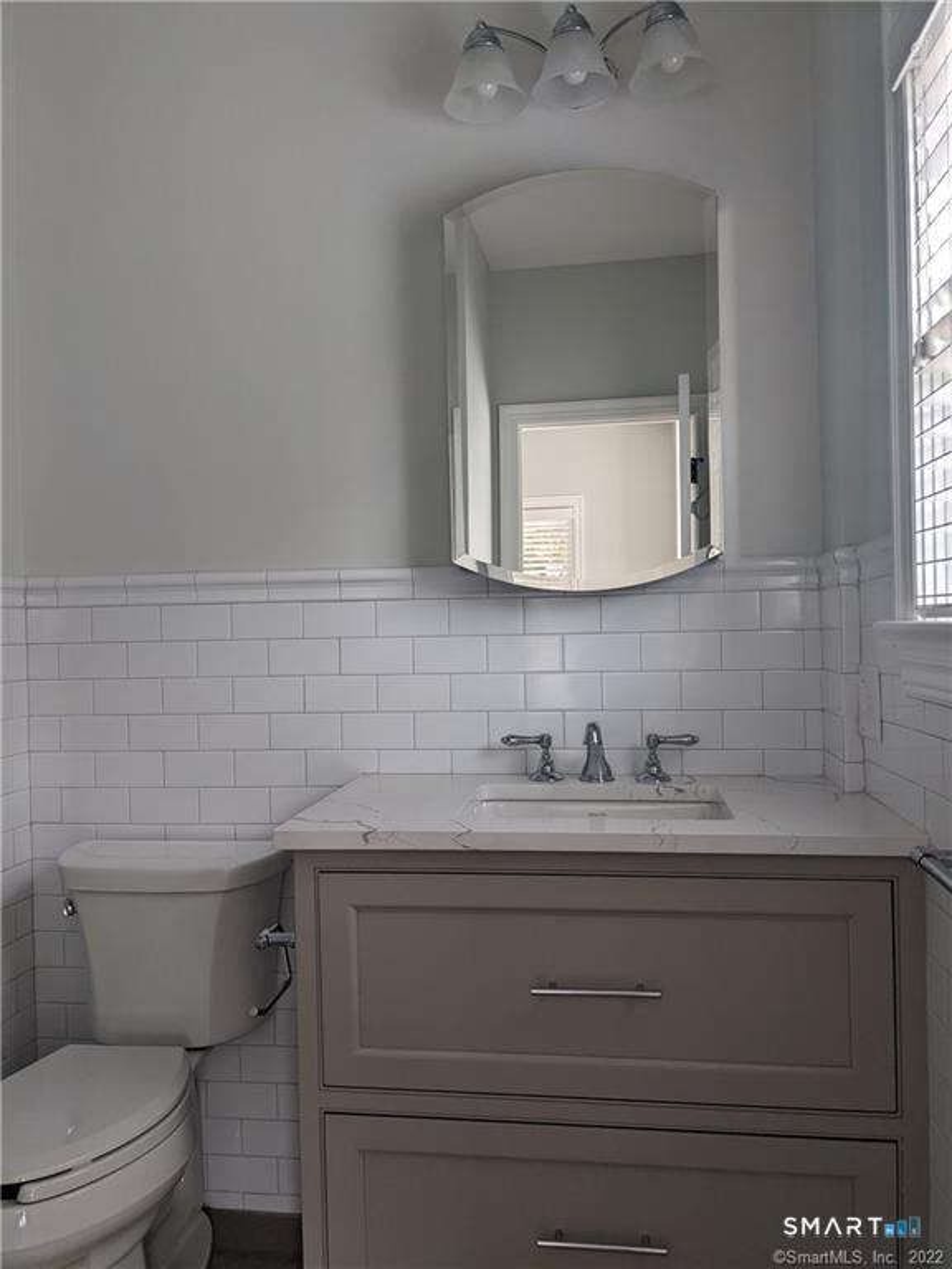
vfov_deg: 65.3
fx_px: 990
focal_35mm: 27
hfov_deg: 51.4
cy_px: 634
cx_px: 476
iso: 53
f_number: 1.73
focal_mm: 4.38
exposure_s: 1/113
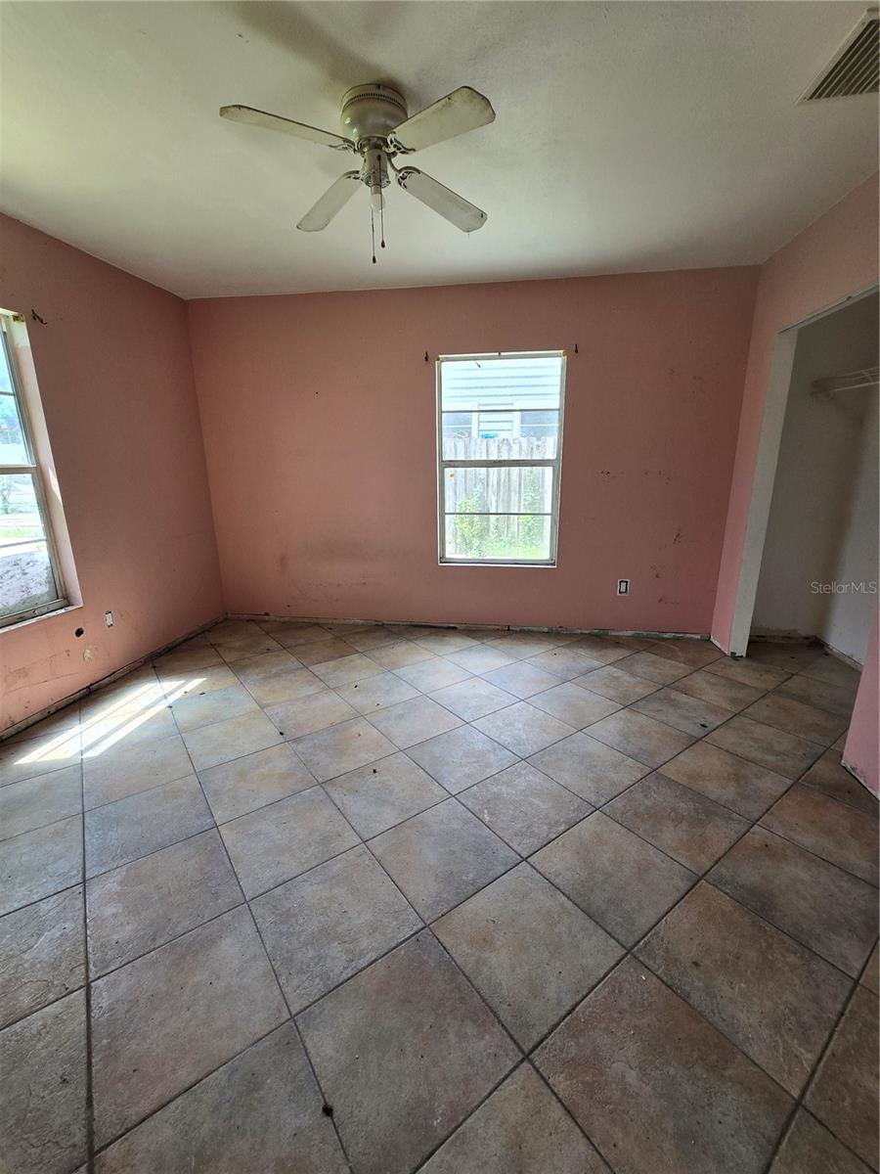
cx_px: 440
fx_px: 441
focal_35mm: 13
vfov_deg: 106.2
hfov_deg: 89.9
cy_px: 587
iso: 50
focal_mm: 2.2
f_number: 2.2
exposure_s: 1/124
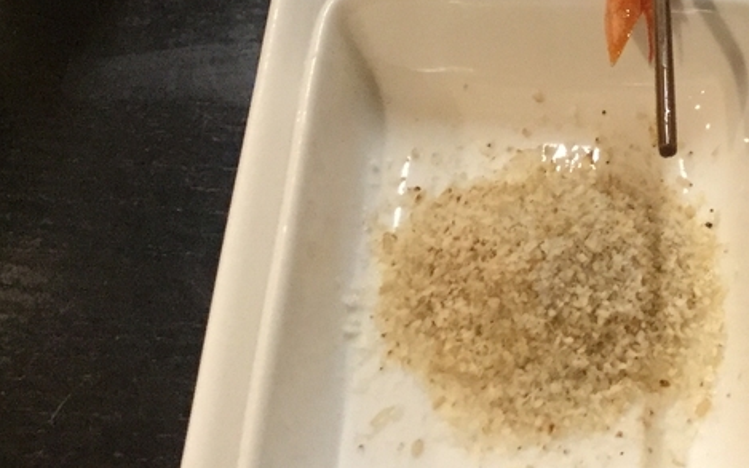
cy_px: -40
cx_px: 757
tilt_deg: -52.9
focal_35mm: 84
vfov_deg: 15.2
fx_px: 1714
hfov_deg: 23.6
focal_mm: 3.3
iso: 160
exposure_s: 1/30
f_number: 2.4
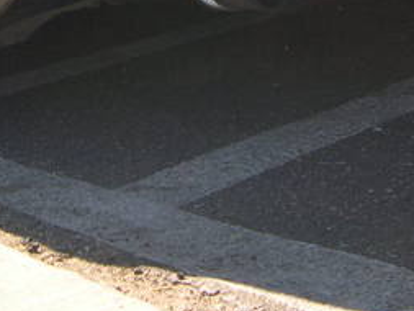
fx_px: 1436
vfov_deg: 11.8
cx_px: 47
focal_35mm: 120
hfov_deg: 16.2
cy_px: -172
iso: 100
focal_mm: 8
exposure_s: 1/468
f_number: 2.8
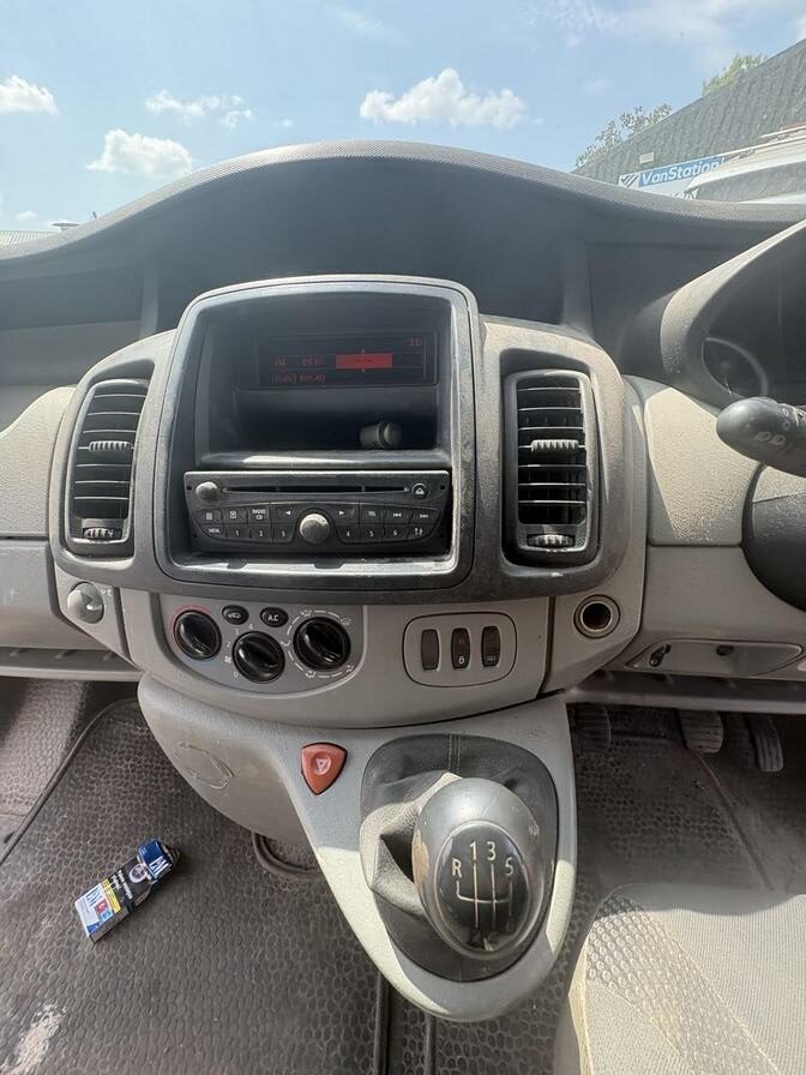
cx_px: 403
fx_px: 435
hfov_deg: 85.7
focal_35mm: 14
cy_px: 538
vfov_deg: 102.1
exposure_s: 1/191
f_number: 2.2
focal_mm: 2.22
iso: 64
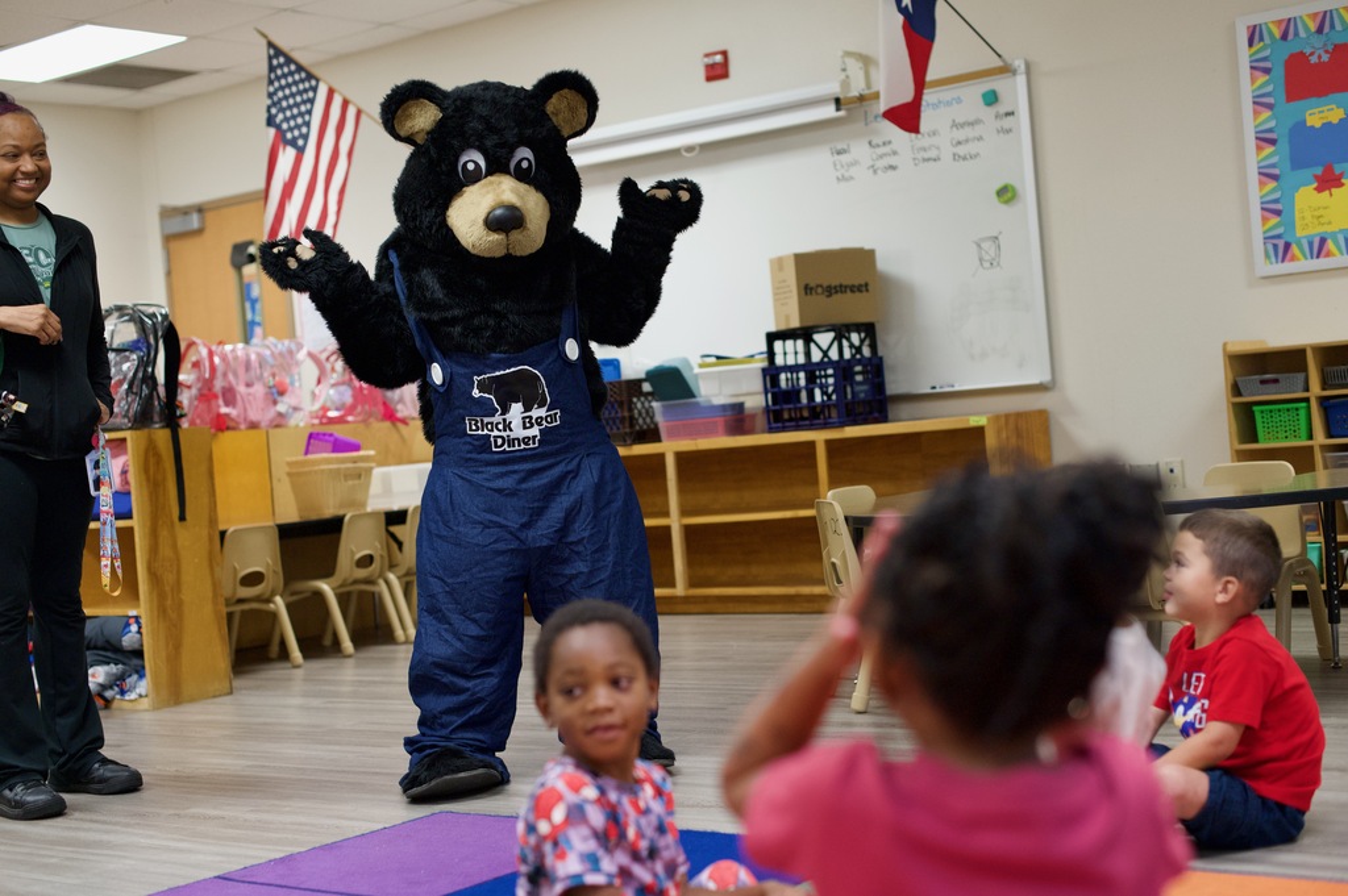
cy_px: 448
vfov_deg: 26.9
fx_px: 1871
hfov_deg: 39.6
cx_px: 674
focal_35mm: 50
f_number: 2.5
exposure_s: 1/320
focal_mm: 50
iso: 2500
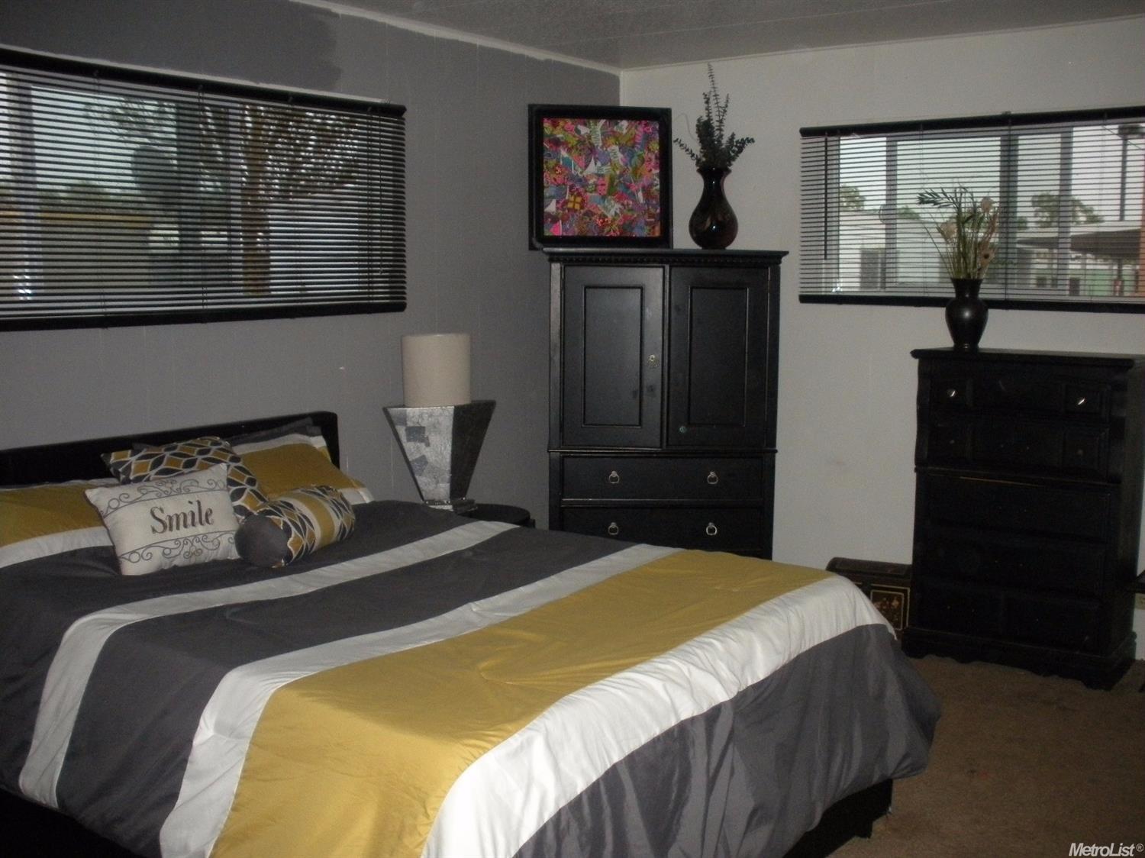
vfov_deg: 40.7
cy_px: 429
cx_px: 572
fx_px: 1157
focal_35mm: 35
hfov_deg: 52.6
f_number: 3.5
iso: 400
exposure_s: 1/60
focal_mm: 6.3
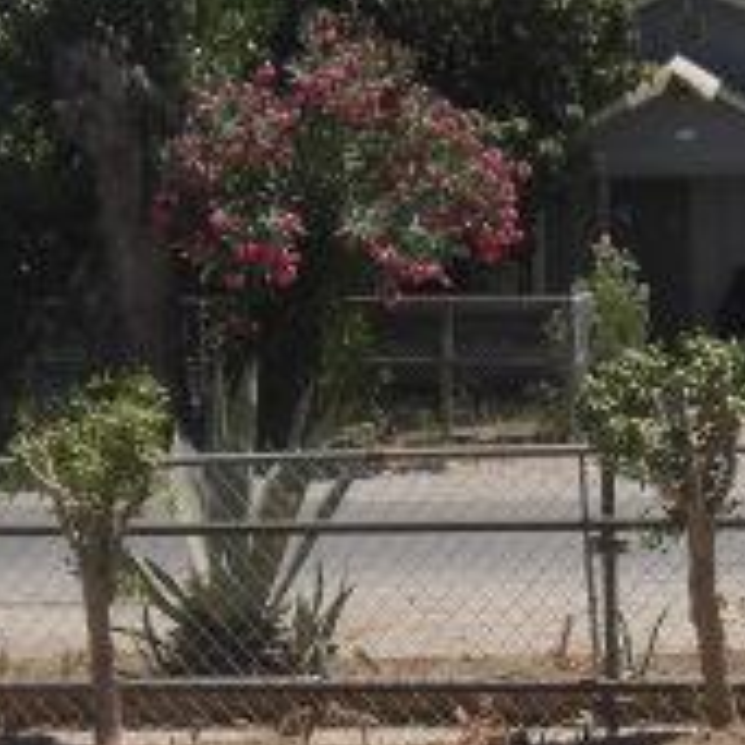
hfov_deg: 13.7
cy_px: 693
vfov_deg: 13.7
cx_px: 640
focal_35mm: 126
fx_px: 3068
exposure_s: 1/200
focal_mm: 7.9
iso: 80
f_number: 8
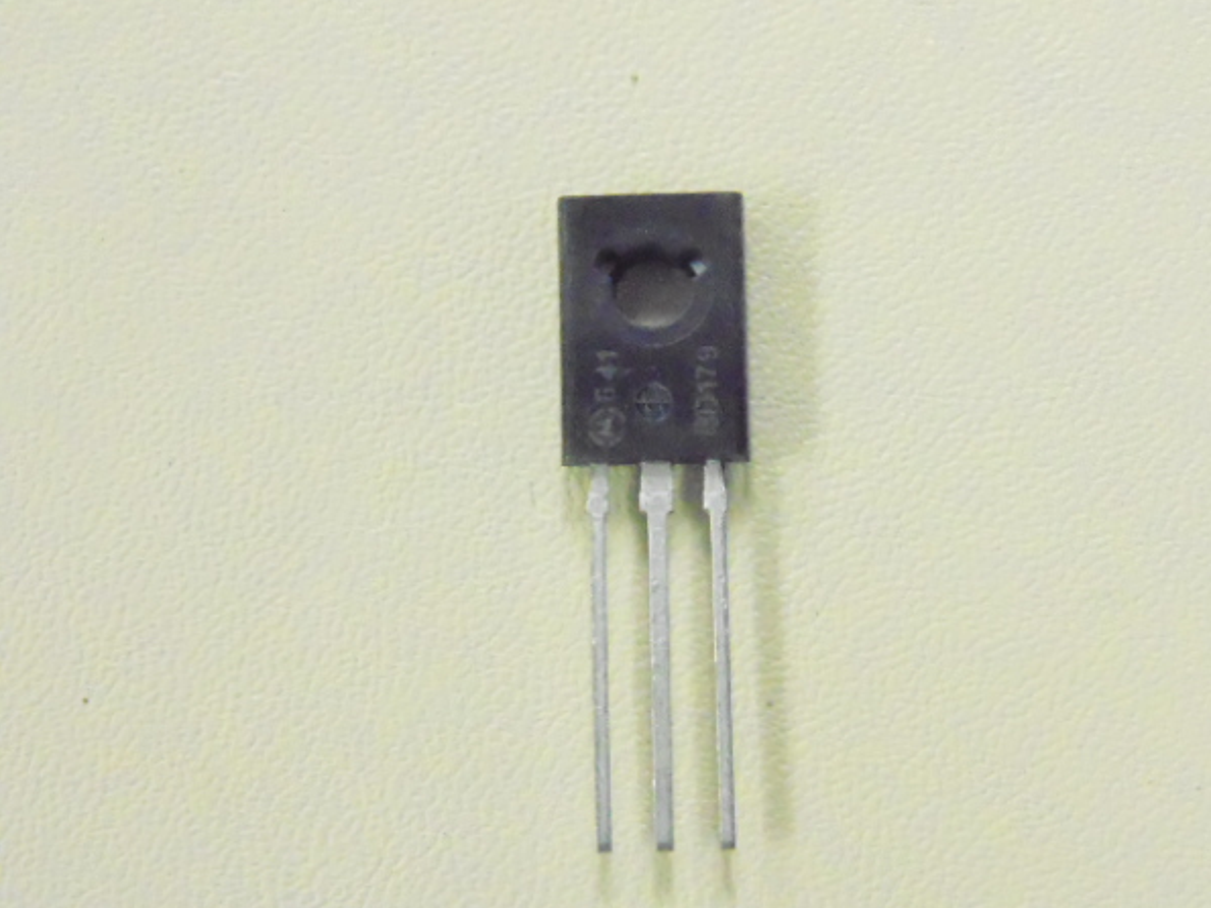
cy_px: 468
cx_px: 649
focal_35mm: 85
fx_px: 2973
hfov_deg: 23.0
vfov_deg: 17.4
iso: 3200
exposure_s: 1/160
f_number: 4.3
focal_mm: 14.1
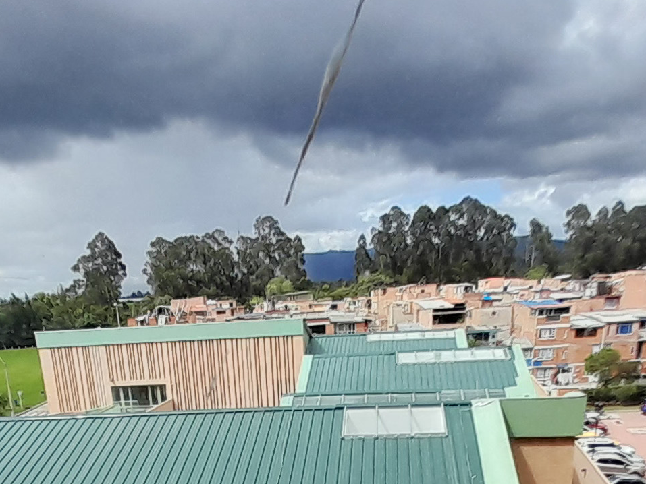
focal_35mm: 35
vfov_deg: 34.2
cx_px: 273
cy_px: 555
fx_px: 653
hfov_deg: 52.4
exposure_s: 1/916
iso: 40
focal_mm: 1.13
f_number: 2.2
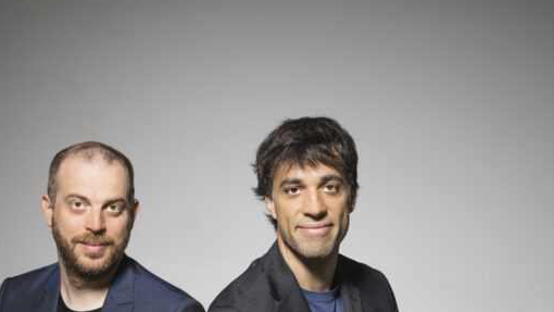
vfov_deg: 12.1
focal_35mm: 100
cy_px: 221
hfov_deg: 21.3
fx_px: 1469
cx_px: 200
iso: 200
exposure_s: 1/125
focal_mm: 70
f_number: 7.1
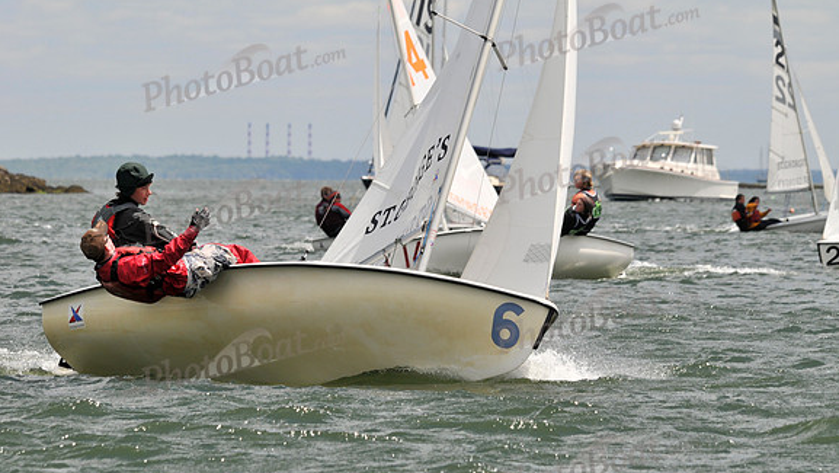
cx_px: 420
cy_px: 263
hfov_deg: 5.5
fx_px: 8768
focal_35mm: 394
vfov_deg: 3.1
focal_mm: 250
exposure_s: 1/640
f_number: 11
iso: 200
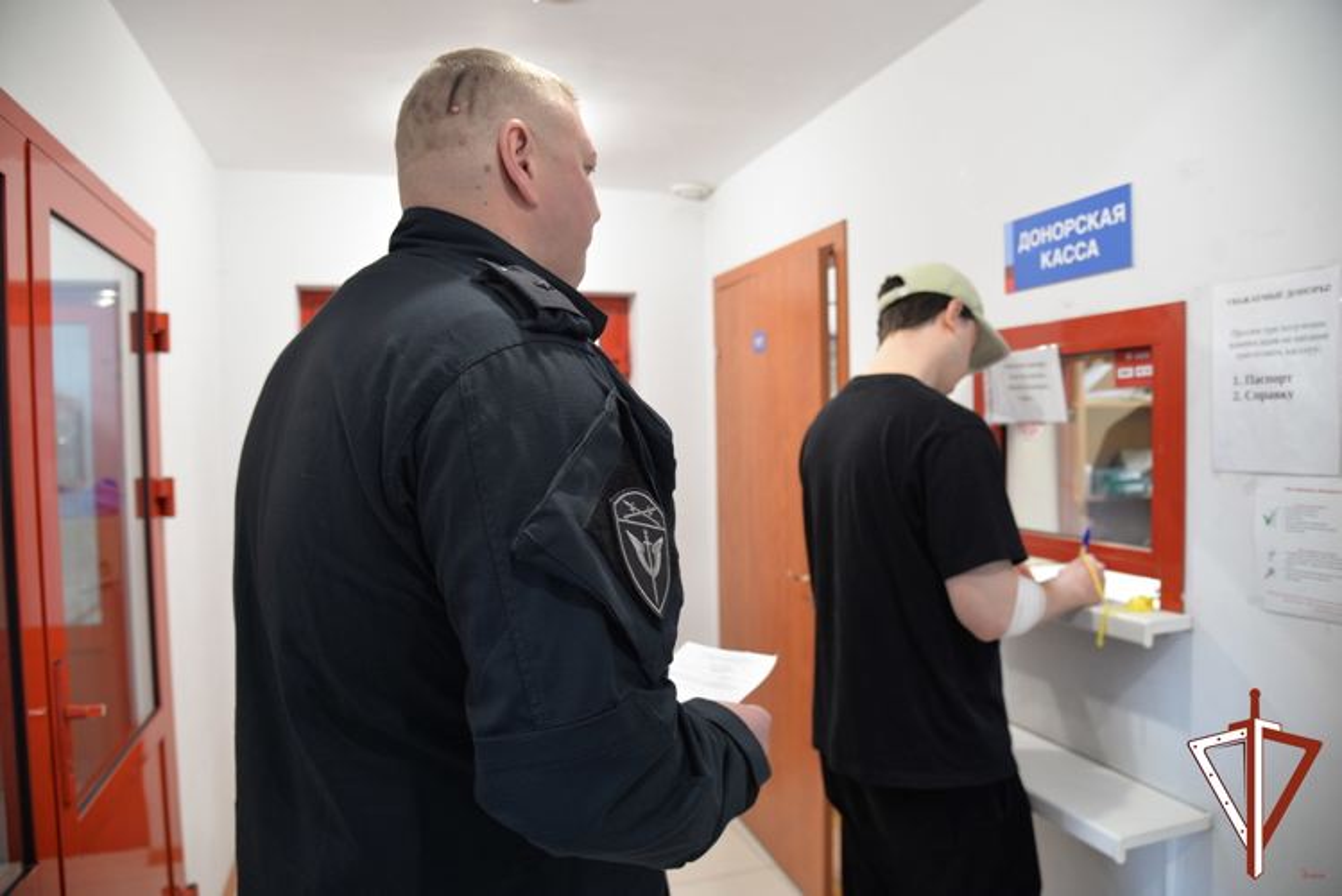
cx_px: 671
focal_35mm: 24
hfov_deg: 73.7
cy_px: 448
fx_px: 895
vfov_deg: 53.2
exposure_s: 1/25
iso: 640
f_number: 4
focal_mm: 24
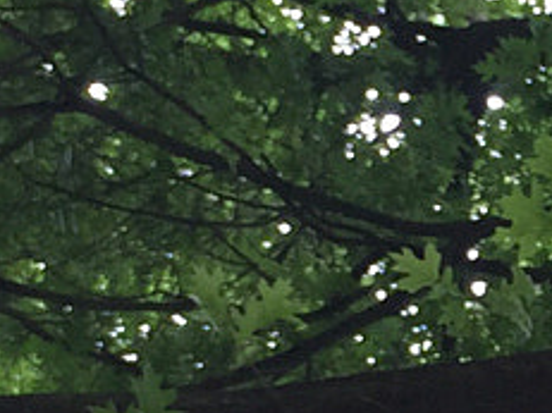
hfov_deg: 9.6
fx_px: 3204
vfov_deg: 7.4
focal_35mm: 201
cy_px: 332
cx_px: 762
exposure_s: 1/50
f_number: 2.2
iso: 32
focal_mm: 4.15
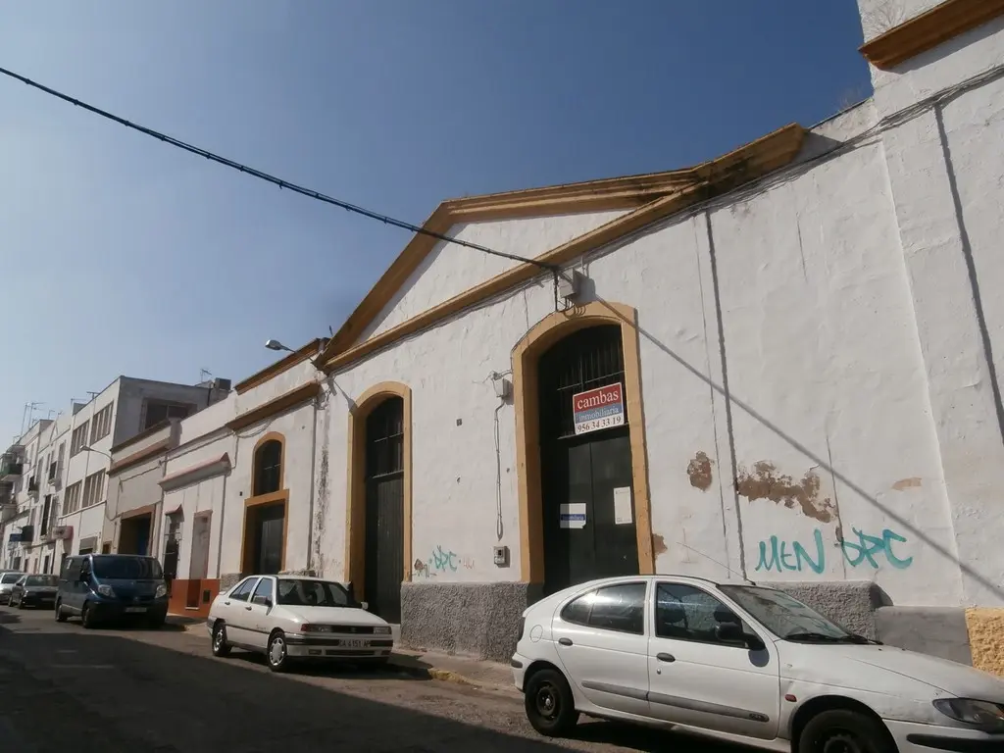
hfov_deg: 71.6
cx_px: 502
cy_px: 376
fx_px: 696
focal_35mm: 24
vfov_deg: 56.8
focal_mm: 4.2
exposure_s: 1/500
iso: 100
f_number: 7.9
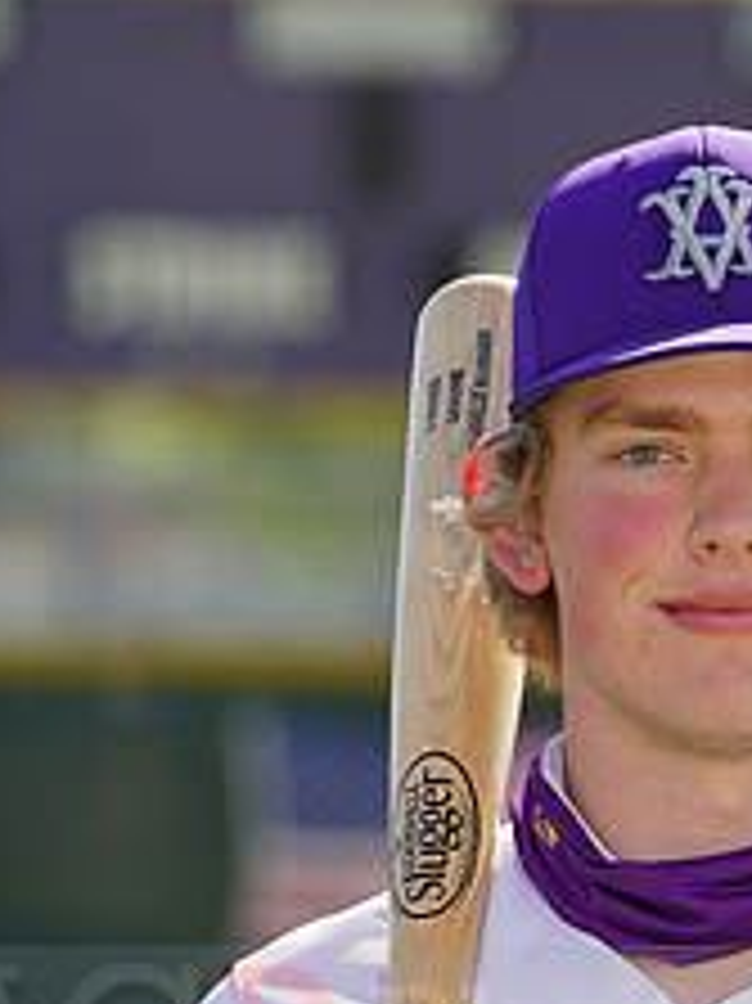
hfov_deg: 2.2
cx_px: 698
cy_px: 1009
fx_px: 19454
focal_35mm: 671
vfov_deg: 3.0
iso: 100
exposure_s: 1/250
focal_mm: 268
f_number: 8
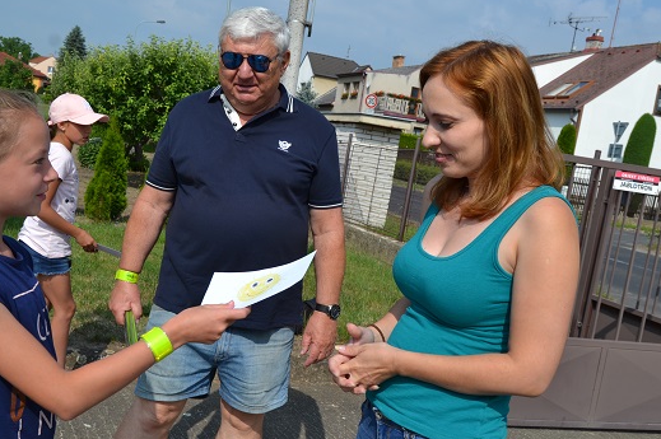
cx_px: 295
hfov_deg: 51.8
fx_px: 679
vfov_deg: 35.9
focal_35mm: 37
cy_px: 237
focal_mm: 20
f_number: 9
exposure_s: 1/320
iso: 100
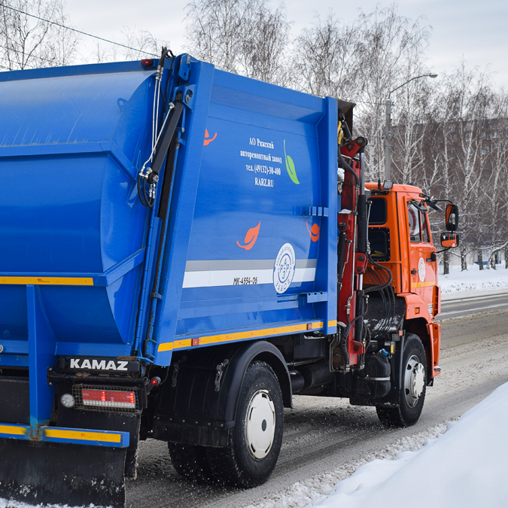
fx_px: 1092
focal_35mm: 66
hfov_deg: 26.0
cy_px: 252
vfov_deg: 26.2
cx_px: 149
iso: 200
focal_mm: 29
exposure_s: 1/1000
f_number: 7.1
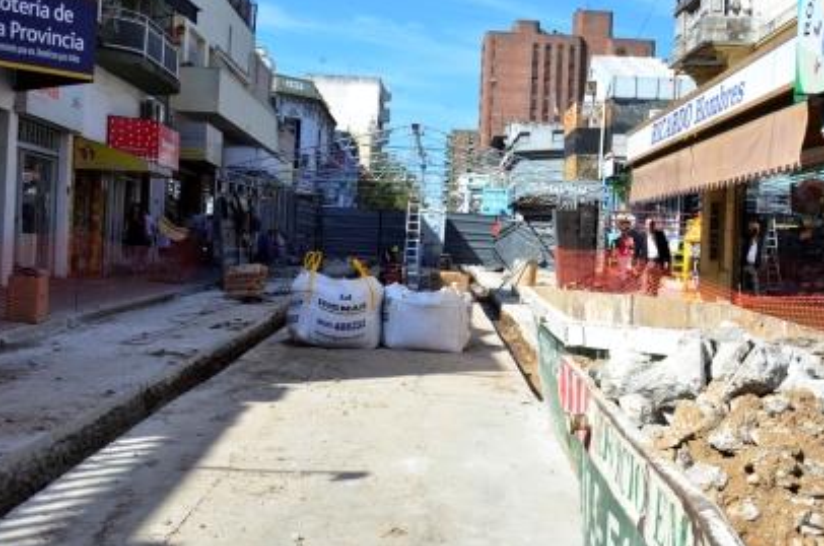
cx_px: 440
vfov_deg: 31.1
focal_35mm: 43
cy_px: 255
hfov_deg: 45.5
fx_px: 982
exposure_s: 1/400
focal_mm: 26
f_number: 13
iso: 800
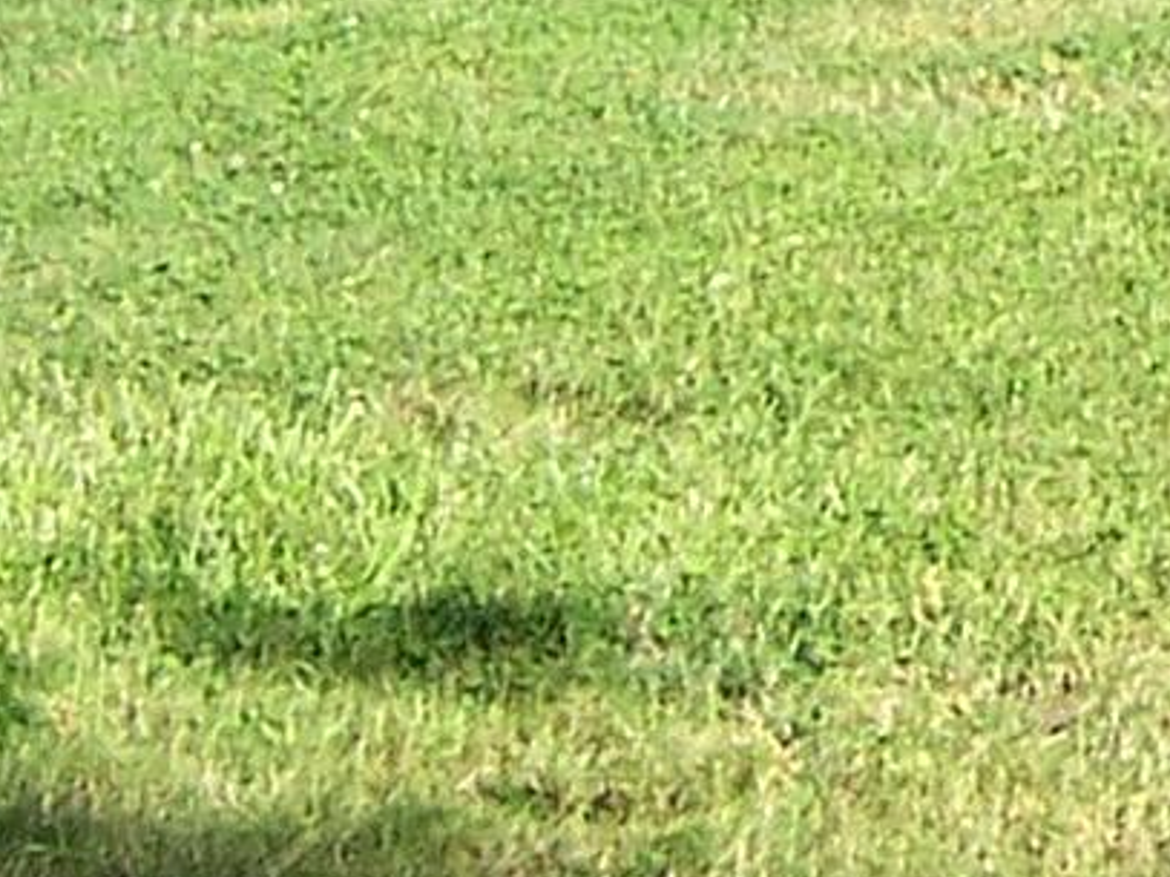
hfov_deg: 10.2
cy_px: -621
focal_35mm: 187
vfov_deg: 7.7
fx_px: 6319
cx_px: 1777
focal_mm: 5.5
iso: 80
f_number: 3.4
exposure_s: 1/500
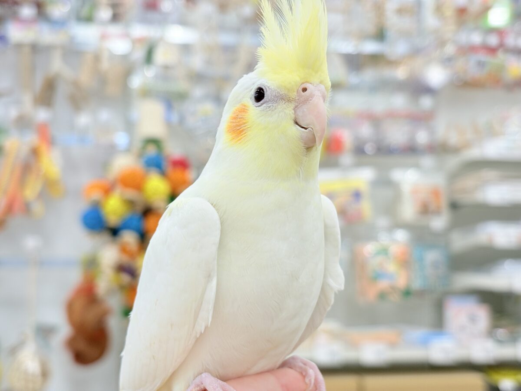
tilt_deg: +2.3
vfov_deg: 28.0
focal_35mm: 52
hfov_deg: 36.8
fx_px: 783
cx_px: 260
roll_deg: +0.3
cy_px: 196
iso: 40
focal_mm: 5.96
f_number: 1.6
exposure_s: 1/50
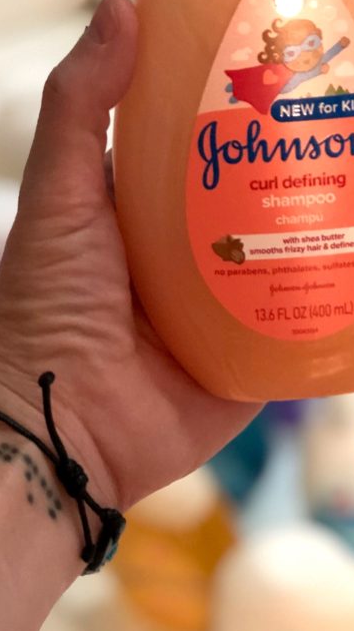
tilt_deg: -49.1
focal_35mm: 101
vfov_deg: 21.1
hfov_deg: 12.0
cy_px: 212
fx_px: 1687
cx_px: 253
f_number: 2.8
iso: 640
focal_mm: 6.6
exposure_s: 1/30
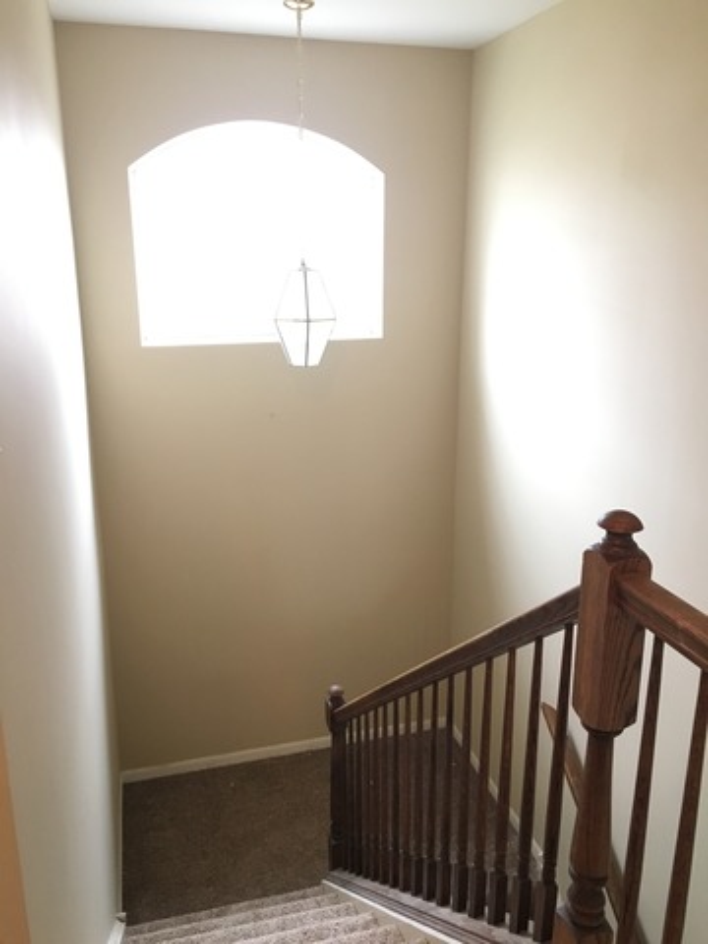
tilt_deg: -16.2
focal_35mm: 29
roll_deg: +0.2
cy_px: 472
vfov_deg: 61.7
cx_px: 354
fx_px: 791
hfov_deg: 48.2
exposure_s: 1/30
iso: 200
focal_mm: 4.15
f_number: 2.2
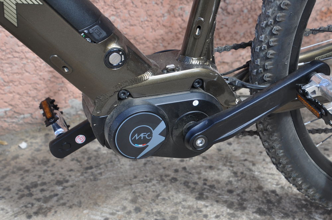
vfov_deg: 20.6
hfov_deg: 30.5
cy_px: 110
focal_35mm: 66
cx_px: 166
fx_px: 608
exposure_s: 1/200
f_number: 7.1
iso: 200
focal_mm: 44
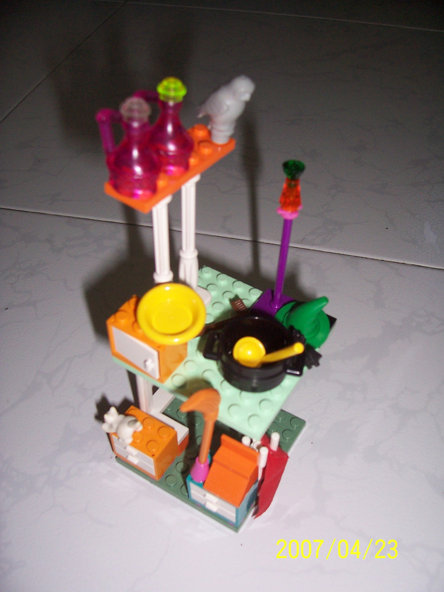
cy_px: 296
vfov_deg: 54.0
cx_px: 222
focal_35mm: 34
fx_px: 581
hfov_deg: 41.8
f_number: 2.7
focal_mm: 5.6
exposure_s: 1/60
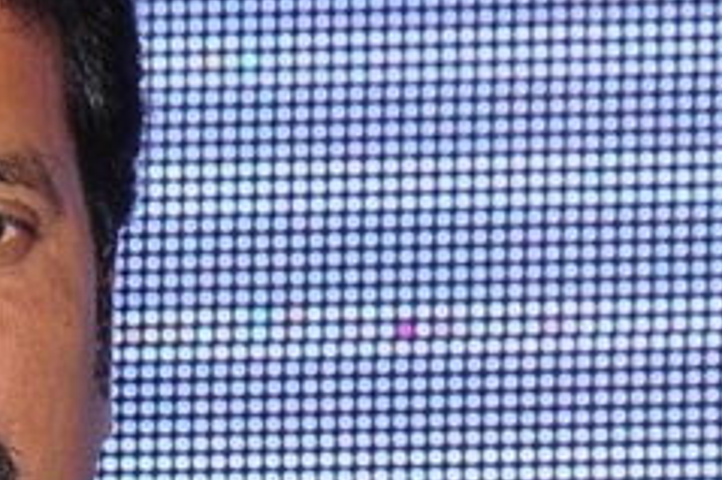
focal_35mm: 791
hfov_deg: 2.6
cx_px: 63
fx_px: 15843
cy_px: 925
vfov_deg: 1.7
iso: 400
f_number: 8
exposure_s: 1/125
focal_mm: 105
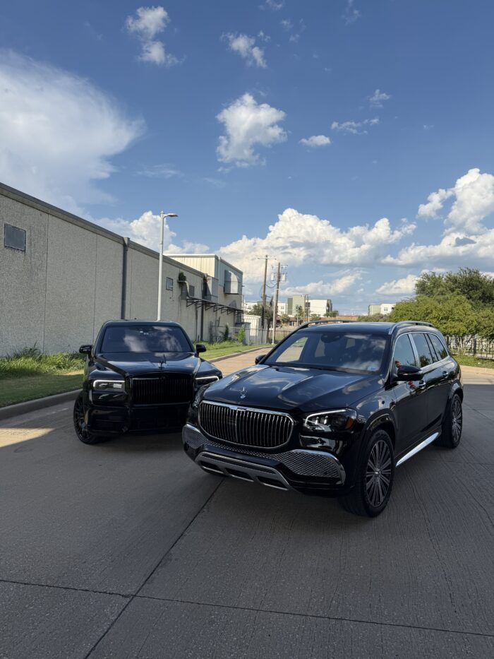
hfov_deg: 56.8
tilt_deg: +0.2
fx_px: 457
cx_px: 247
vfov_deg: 71.6
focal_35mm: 24
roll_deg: -0.8
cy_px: 330
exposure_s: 1/4673
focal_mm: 6.76
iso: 80
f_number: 1.78
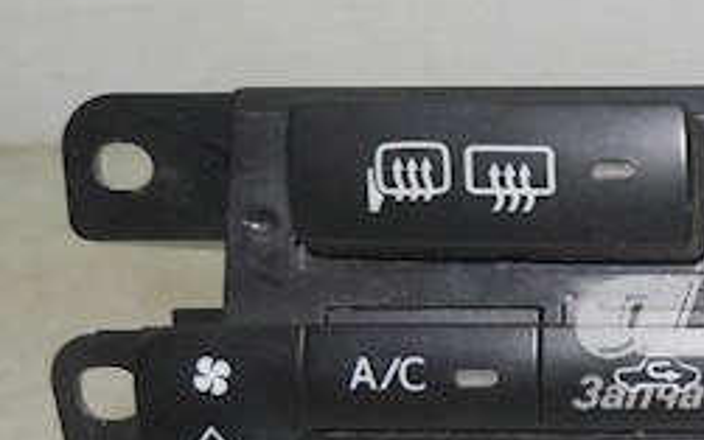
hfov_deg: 17.7
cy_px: 314
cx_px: 895
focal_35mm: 111
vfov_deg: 11.8
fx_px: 2130
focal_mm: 6.72
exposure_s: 1/30
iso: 80
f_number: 5.5
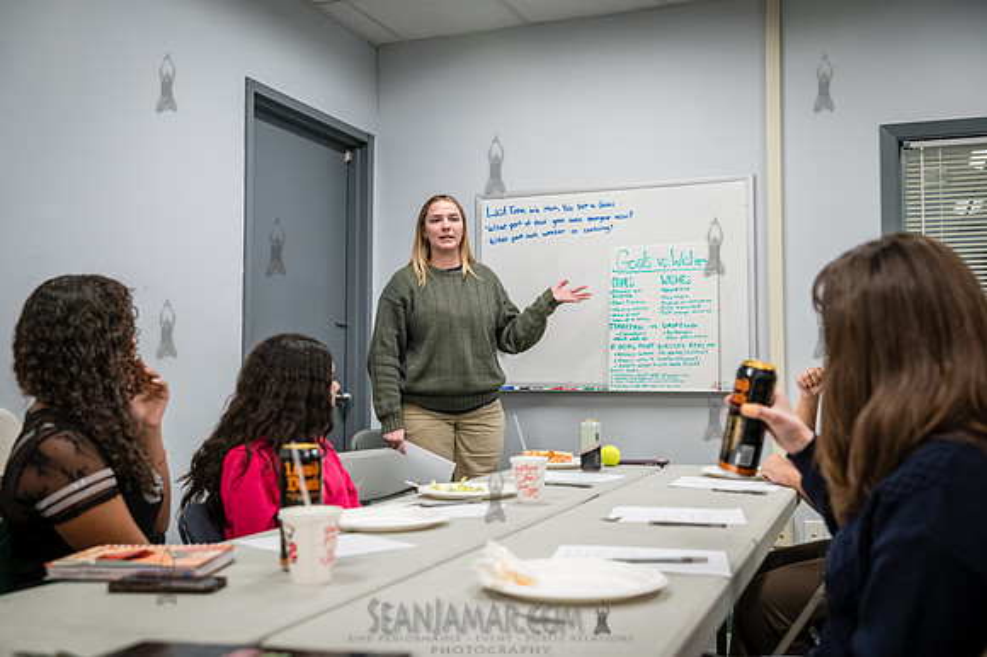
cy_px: 328
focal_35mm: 36
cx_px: 494
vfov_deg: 37.1
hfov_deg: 53.5
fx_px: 980
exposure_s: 1/400
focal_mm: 35
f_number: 4
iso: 4000
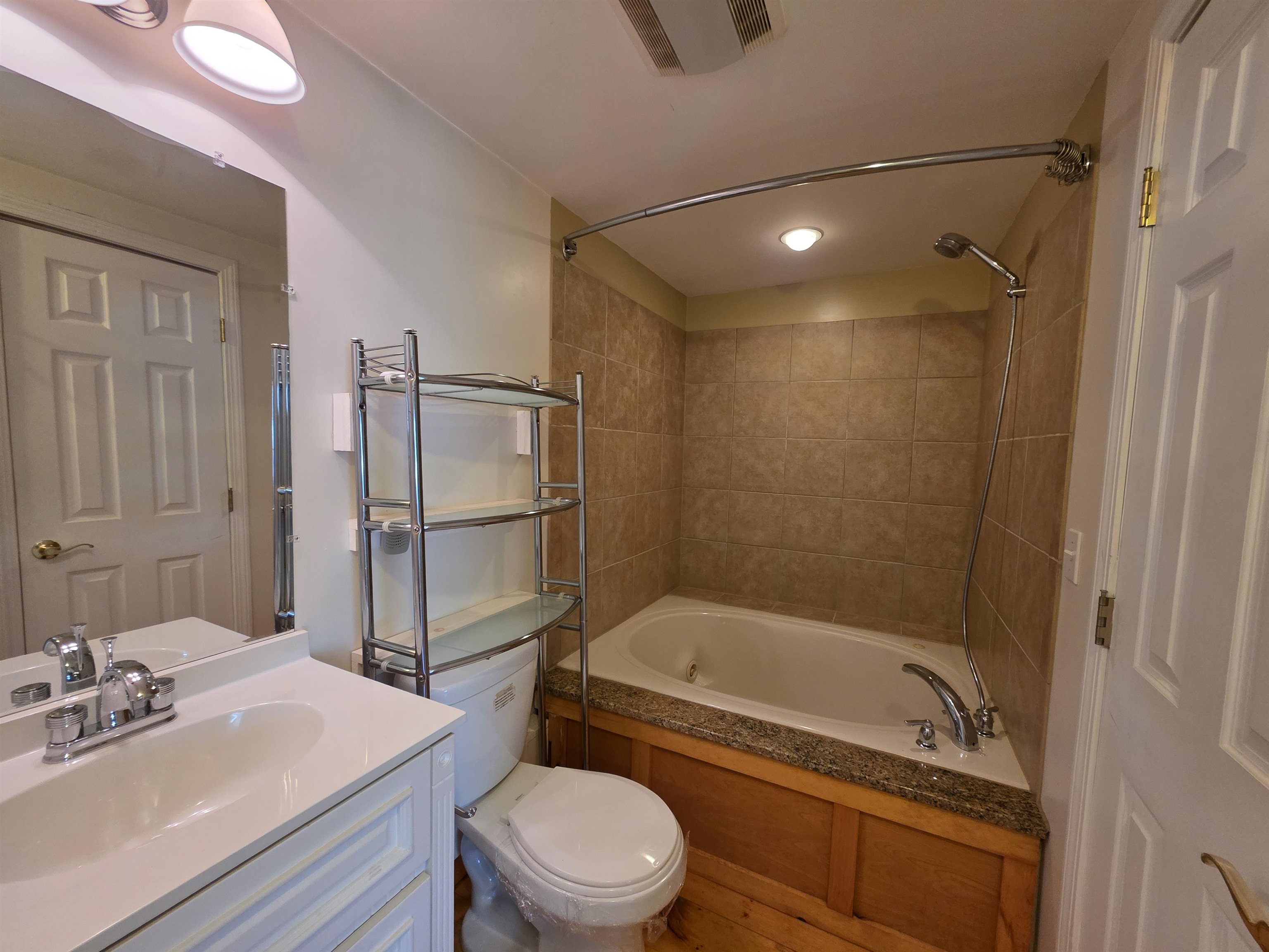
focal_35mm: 13
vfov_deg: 89.9
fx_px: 477
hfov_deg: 106.2
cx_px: 634
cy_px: 476
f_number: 1.9
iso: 250
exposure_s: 1/120
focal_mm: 2.2
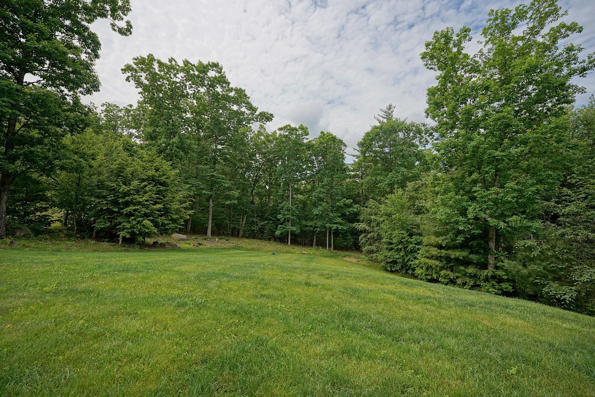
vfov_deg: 81.2
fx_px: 231
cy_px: 198
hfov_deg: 104.3
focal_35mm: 14
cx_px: 298
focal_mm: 14
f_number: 6.3
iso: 100
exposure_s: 1/160
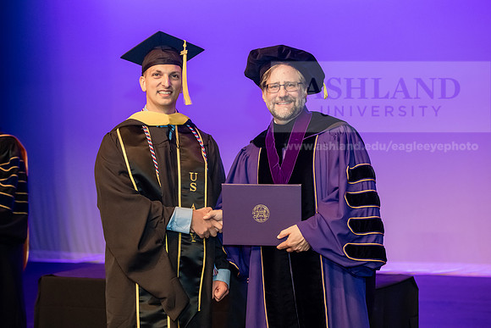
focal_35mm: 78
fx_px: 1064
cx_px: 246
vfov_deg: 17.5
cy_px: 164
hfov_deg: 26.0
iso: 3200
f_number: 4
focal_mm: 78
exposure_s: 1/200
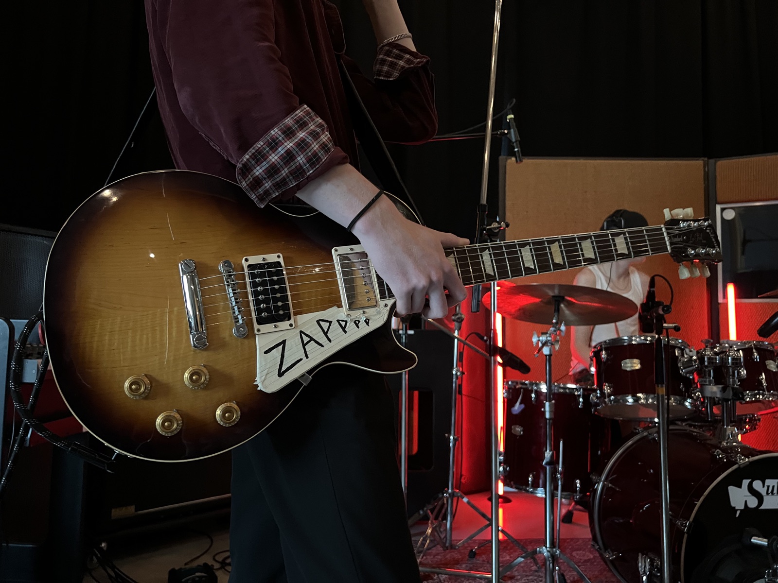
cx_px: 389
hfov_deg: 67.3
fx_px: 584
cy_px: 292
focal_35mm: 26
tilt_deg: +4.2
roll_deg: -1.8
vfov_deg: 53.1
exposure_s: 1/25
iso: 1000
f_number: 1.5
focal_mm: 5.7
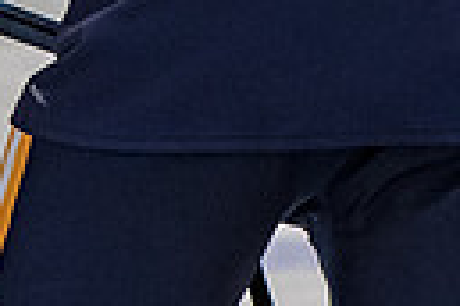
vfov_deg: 0.9
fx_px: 18514
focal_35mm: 1449
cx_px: 234
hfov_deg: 1.4
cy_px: -371
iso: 2500
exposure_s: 1/800
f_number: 4
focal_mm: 185
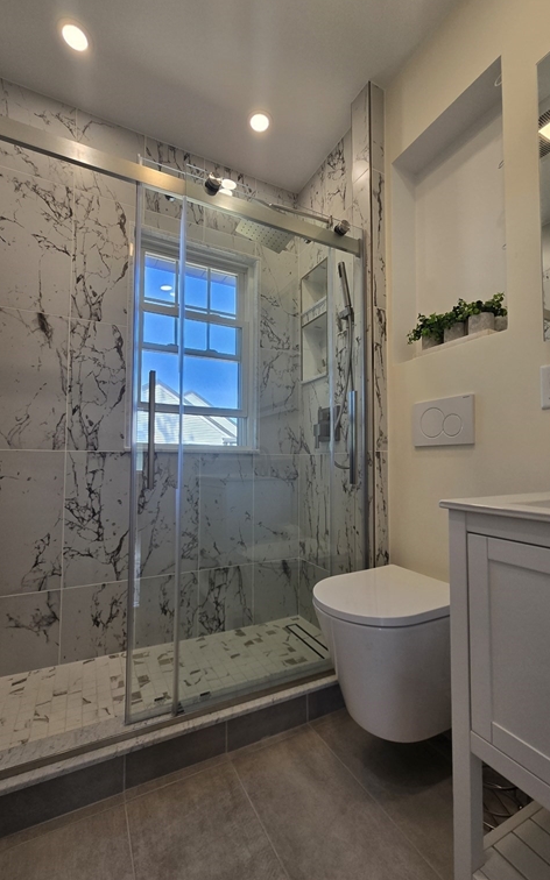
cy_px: 441
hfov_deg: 78.6
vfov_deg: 105.3
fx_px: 336
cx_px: 269
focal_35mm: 14
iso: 50
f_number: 2.2
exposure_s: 1/132
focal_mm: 2.2
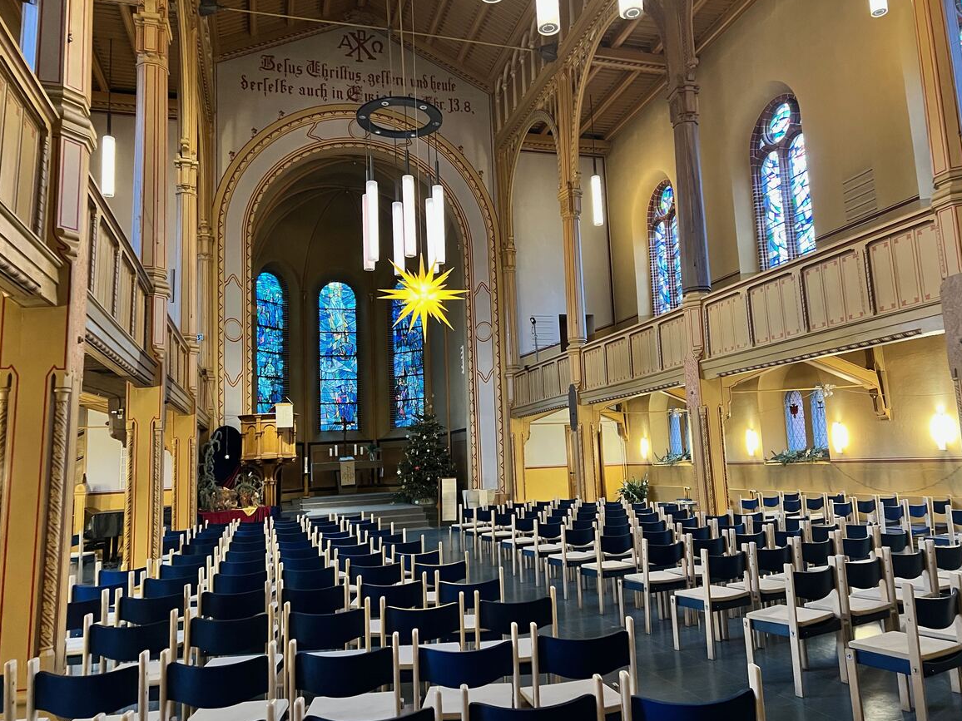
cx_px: 497
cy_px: 354
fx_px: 750
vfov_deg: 51.4
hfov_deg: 65.3
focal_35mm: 27
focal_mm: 5.7
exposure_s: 1/33
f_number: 1.5
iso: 400
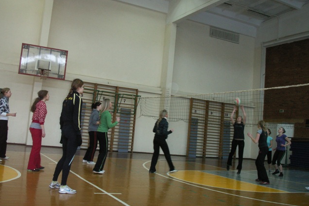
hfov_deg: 49.6
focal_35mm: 39
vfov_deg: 34.2
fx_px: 335
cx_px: 155
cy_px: 93
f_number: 3.5
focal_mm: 7.7
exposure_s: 1/40
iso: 160
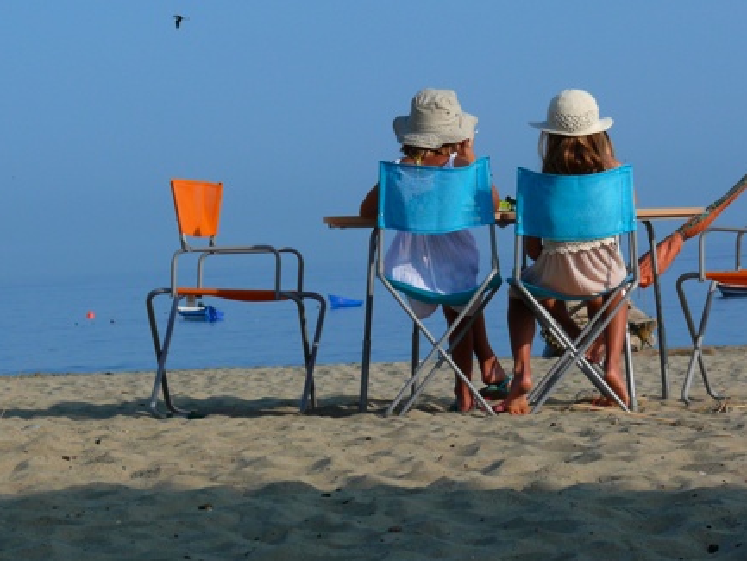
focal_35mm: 187
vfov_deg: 7.9
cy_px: 247
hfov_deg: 10.6
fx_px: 4037
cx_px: 502
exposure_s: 1/500
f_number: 6.3
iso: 100
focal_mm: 28.6
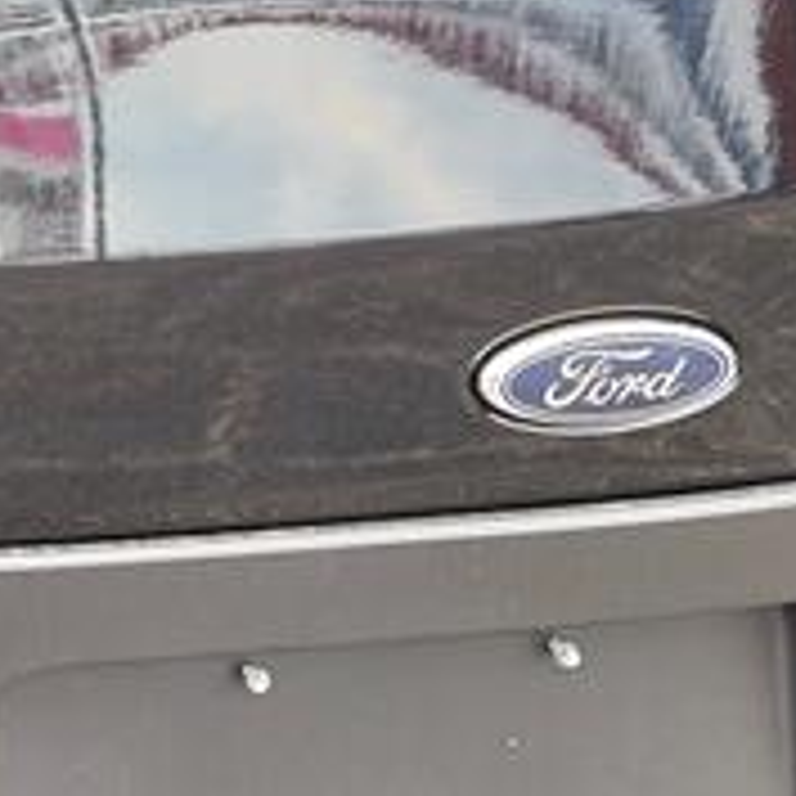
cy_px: -63
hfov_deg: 18.5
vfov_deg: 20.0
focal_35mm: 83
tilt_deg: -14.2
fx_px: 2159
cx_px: -405
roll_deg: +0.6
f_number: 1.6
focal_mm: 5.96
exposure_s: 1/326
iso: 50
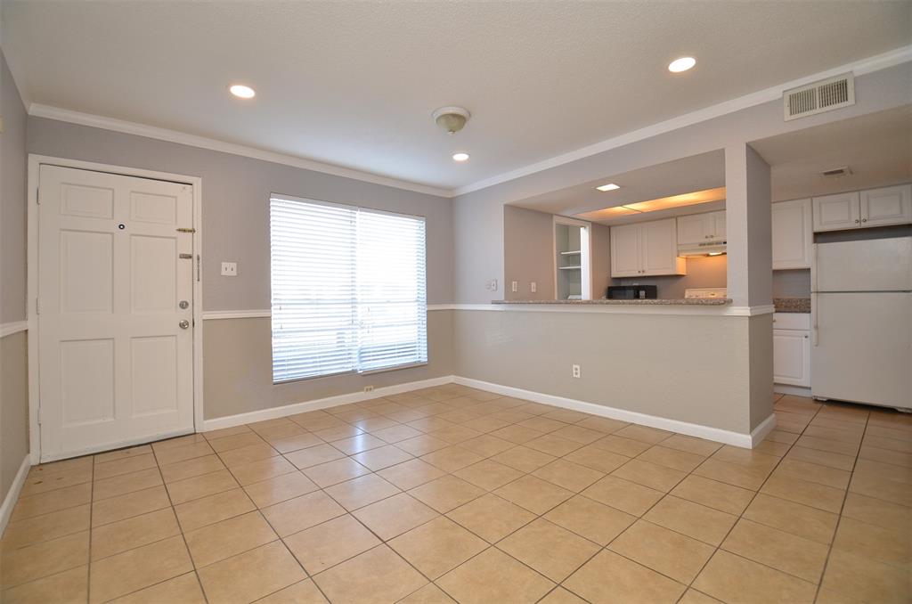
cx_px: 456
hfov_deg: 100.5
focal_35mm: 15
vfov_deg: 77.1
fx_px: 379
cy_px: 302
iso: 250
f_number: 4
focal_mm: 10
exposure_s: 1/60
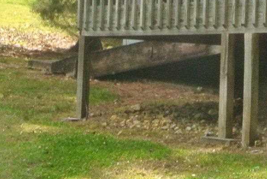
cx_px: 262
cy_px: -62
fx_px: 1345
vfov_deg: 7.5
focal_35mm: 181
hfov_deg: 11.2
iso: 400
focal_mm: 14
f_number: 16
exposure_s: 1/60
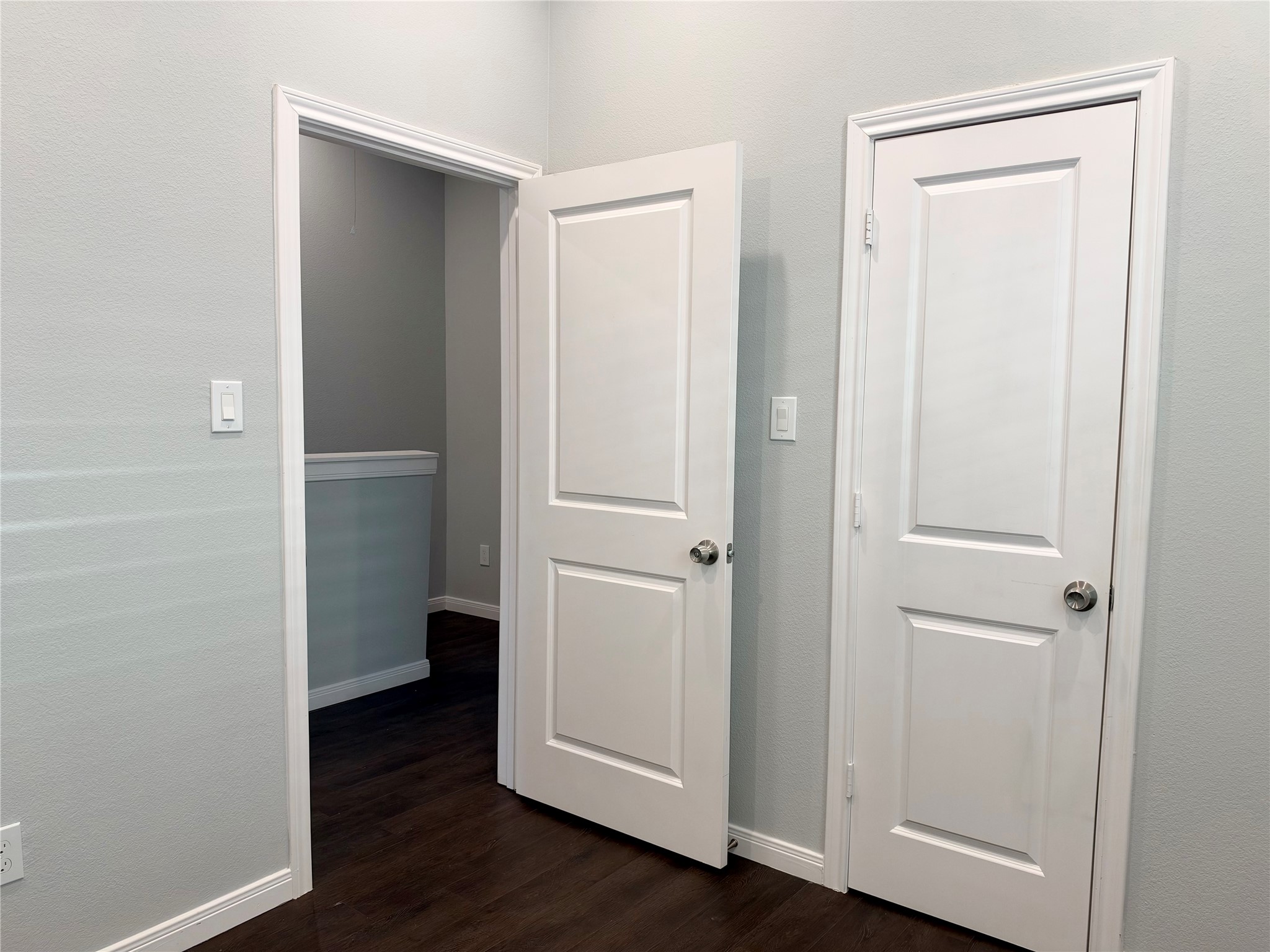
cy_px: 476
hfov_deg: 71.6
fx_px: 881
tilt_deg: -3.3
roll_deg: -1.0
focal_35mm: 24
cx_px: 635
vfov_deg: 56.8
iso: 125
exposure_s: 1/120
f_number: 1.8
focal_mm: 6.93
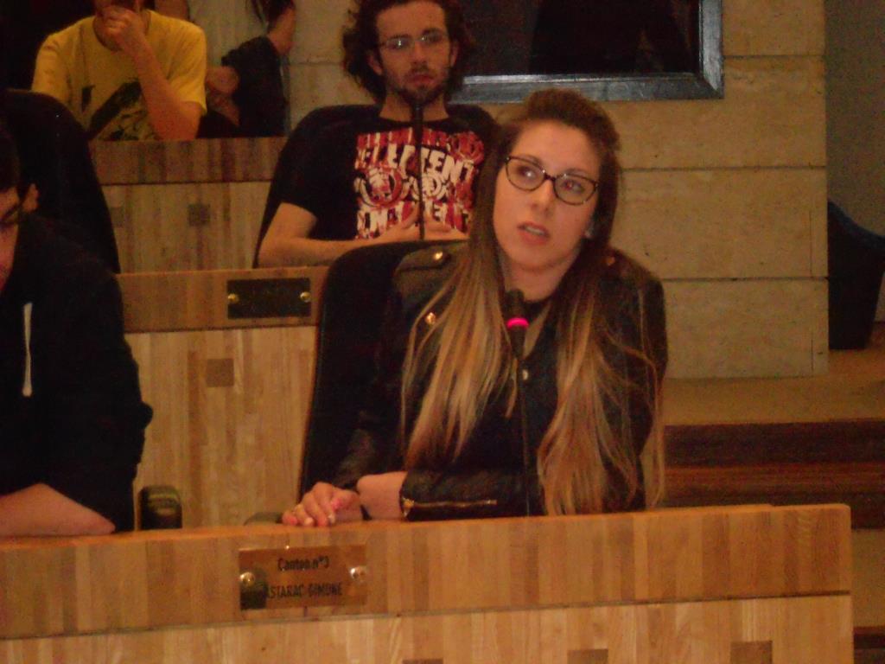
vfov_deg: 11.4
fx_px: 3324
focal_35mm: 130
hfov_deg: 15.2
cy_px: 332
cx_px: 442
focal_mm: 23
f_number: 6.5
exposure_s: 1/60
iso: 1600
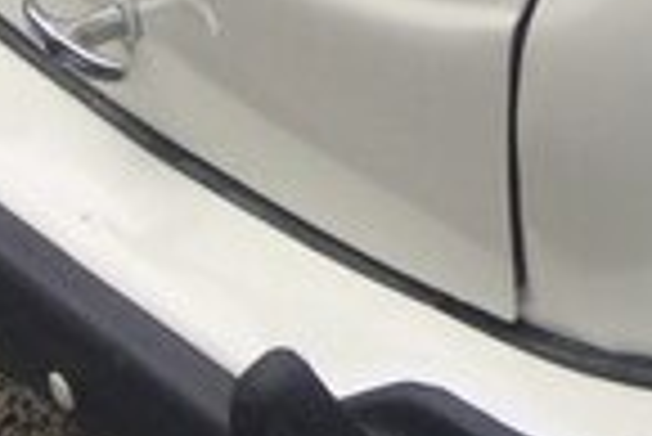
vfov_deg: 9.4
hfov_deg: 12.7
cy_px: -434
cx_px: 1389
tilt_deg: -23.3
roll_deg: -0.8
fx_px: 2484
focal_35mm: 137
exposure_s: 1/774
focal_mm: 4.15
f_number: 2.2
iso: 32
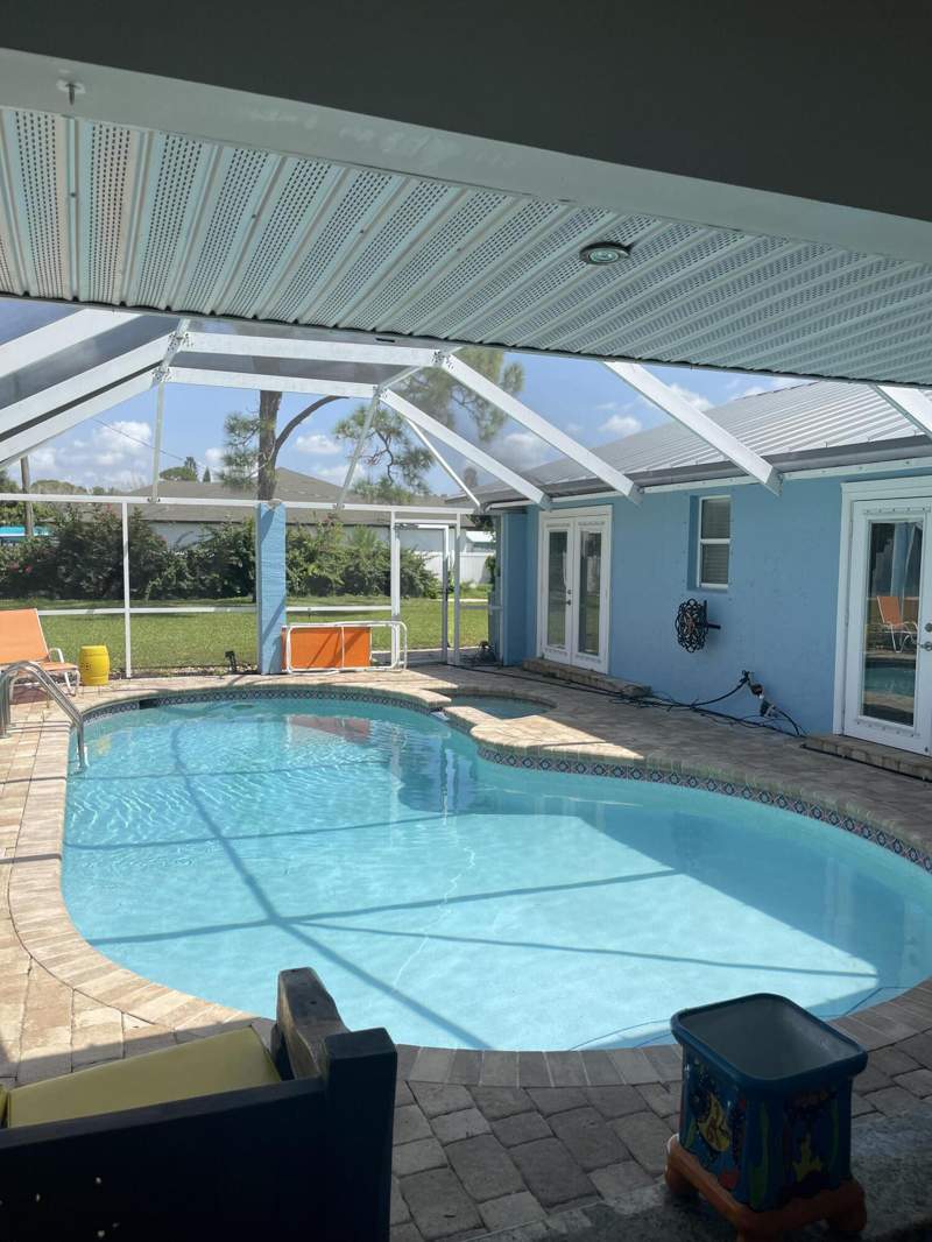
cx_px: 466
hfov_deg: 54.9
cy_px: 621
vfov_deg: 69.4
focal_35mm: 25
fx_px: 897
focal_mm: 5.1
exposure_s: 1/2288
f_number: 1.6
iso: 32
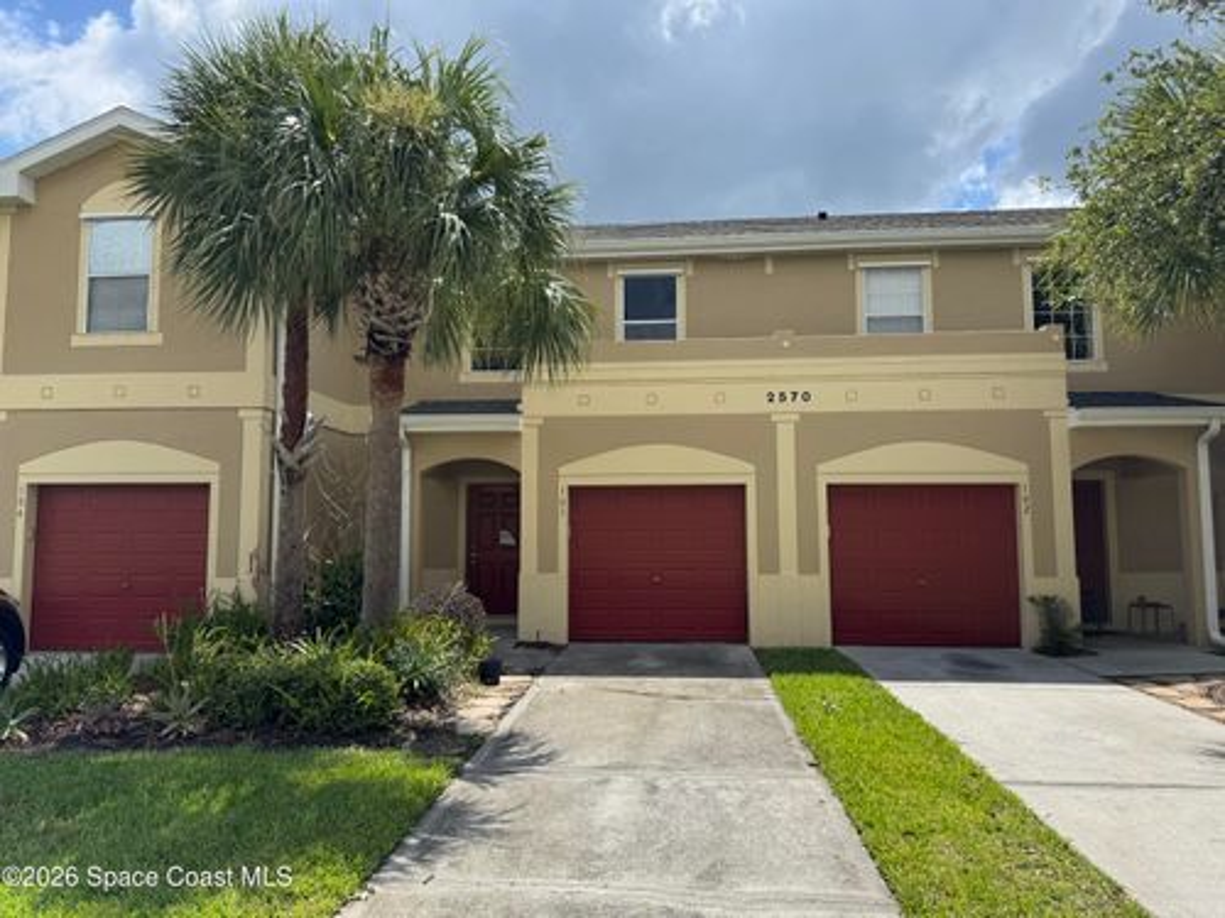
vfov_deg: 56.8
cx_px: 612
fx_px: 849
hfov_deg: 71.6
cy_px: 459
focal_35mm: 24
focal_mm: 6.76
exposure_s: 1/4310
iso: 80
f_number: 1.78
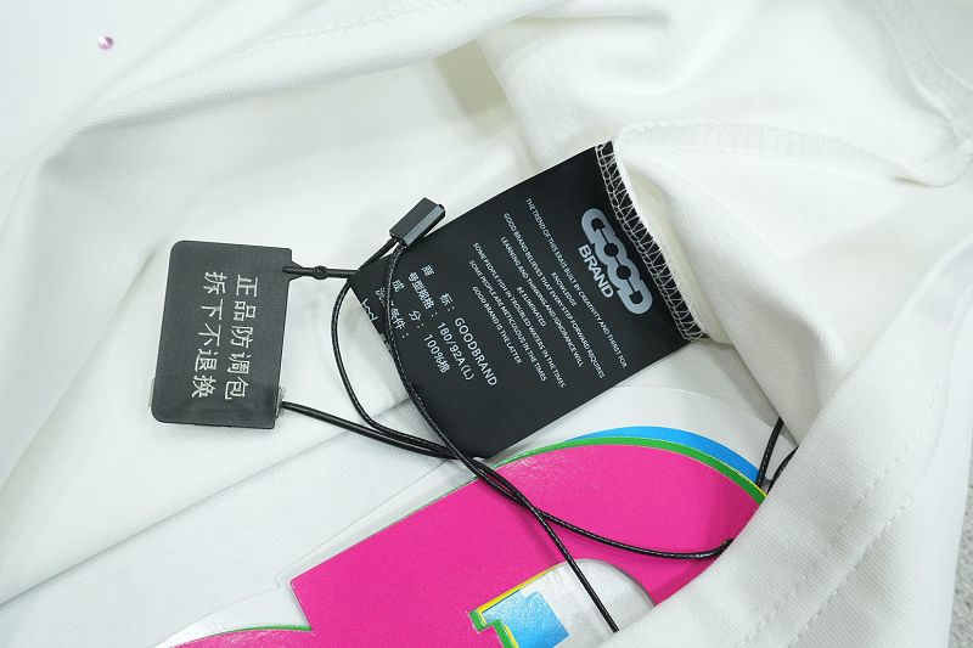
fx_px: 973
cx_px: 486
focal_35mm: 36
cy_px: 324
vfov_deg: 36.9
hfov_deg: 53.1
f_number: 8
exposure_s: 1/160
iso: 1000
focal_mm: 24
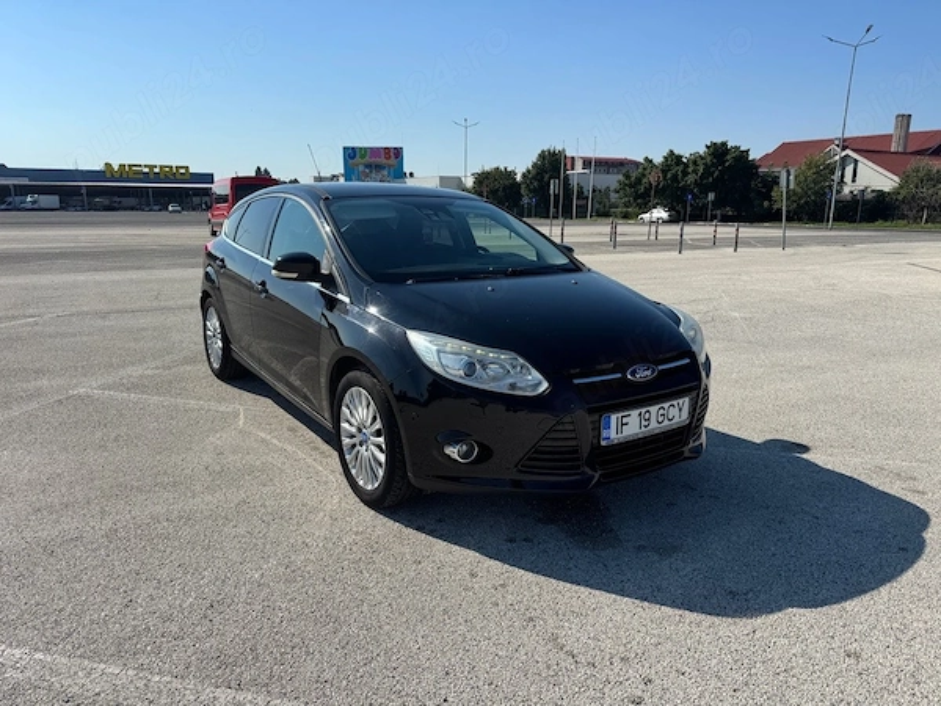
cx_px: 470
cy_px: 353
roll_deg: -0.2
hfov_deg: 71.6
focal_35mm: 24
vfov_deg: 56.8
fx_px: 652
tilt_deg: -11.6
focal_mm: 6.76
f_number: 1.78
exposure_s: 1/7092
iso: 80
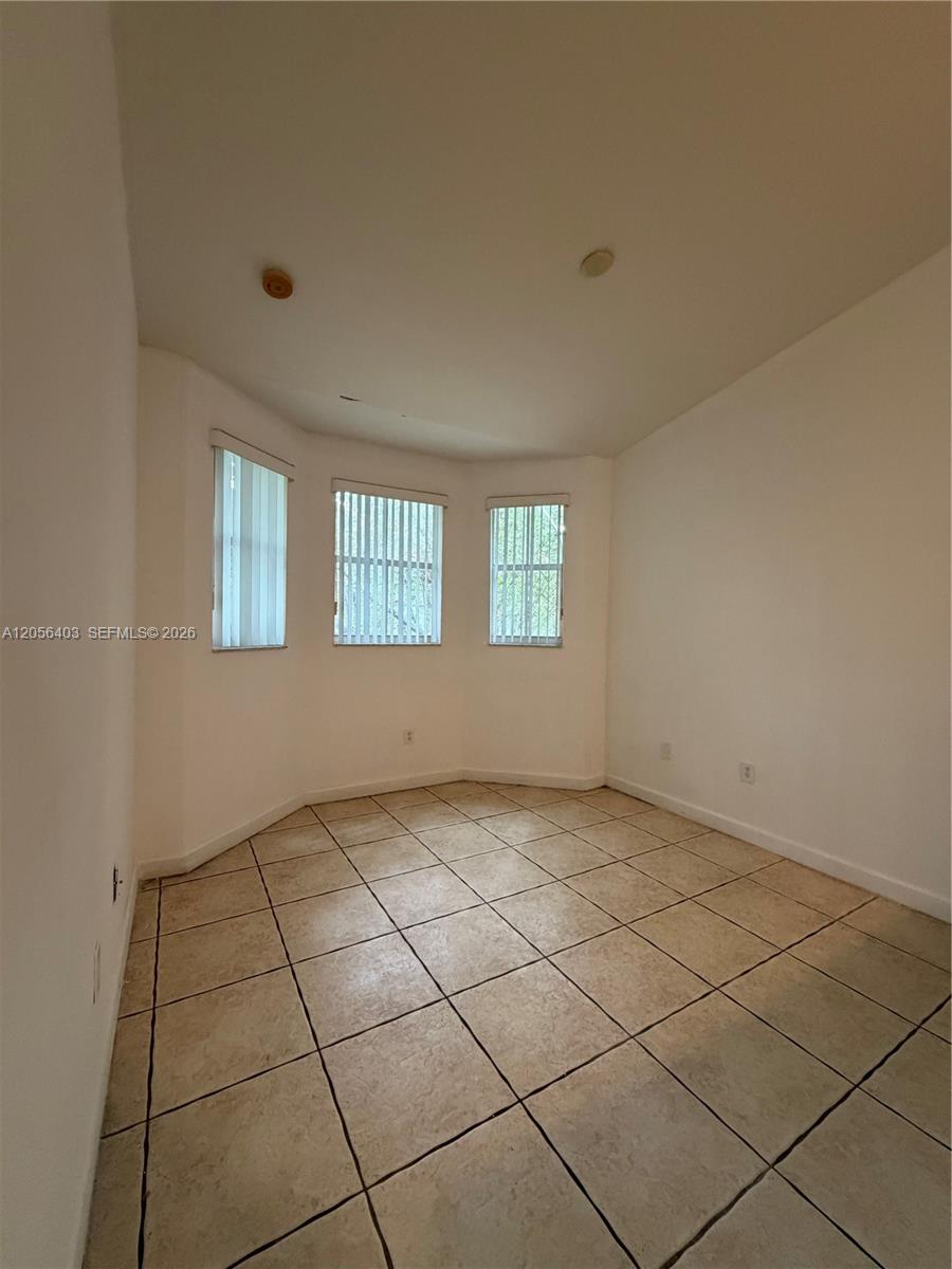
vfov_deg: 102.1
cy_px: 634
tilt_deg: -1.3
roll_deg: -1.6
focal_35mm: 14
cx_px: 476
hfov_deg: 85.7
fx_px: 513
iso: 500
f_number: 2.2
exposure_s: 1/60
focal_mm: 2.22
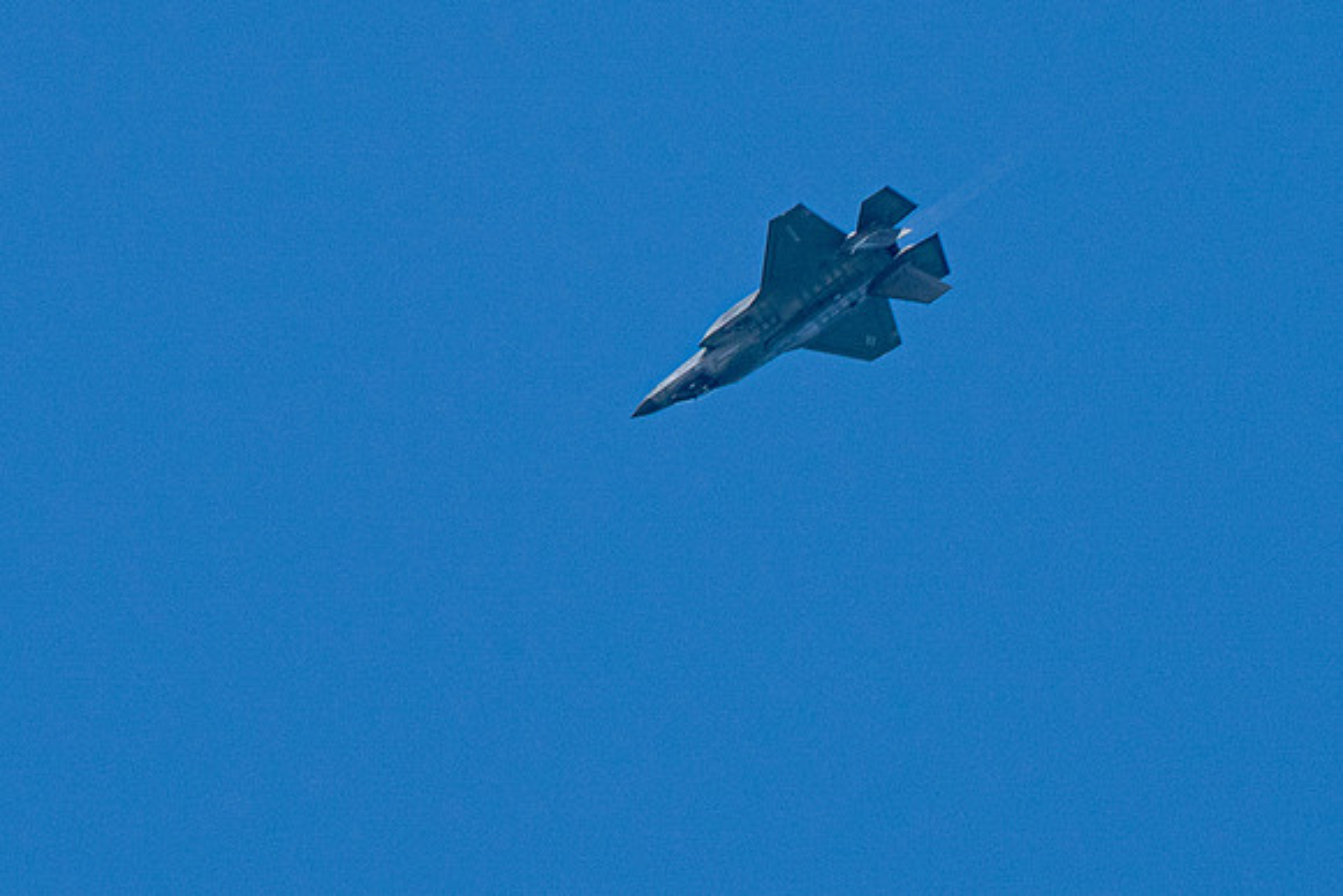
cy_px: 300
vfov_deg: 1.2
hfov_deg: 1.8
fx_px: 42158
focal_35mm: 1130
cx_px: 520
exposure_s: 1/1250
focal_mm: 400
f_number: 10
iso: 640
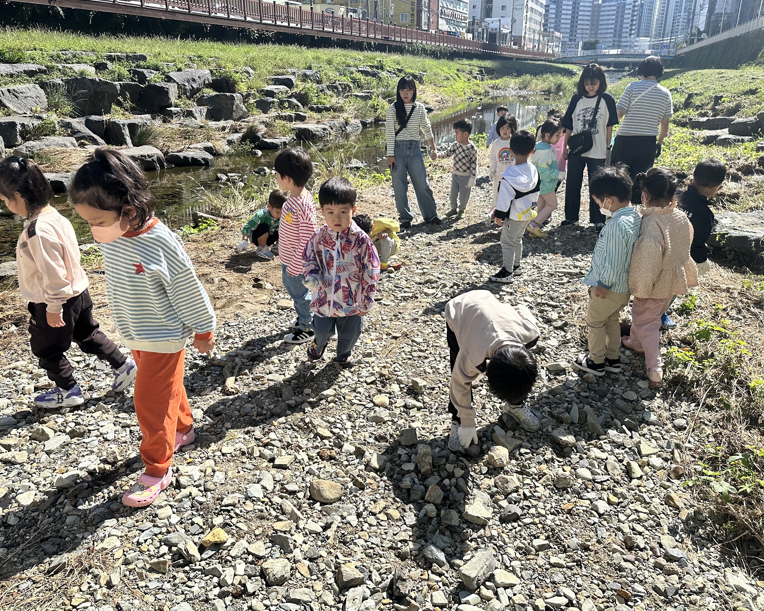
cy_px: 298
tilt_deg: -20.9
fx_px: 588
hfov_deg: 66.0
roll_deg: +0.7
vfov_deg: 54.9
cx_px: 395
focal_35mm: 26
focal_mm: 6.86
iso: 80
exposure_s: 1/3472
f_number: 1.78
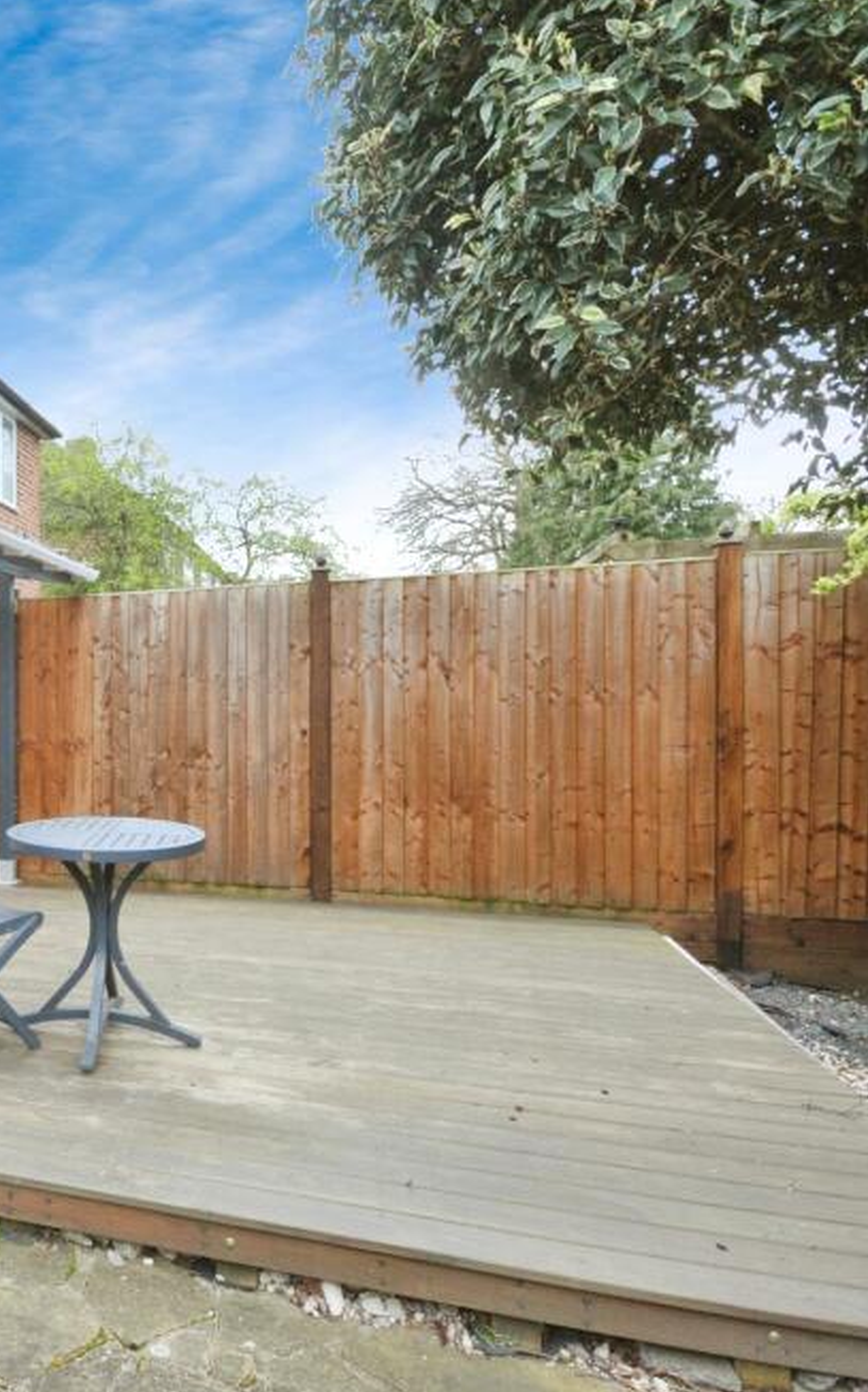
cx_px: -51
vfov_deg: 74.8
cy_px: 703
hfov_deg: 42.1
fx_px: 909
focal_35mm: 24
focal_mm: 10
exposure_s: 1/320
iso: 500
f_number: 9
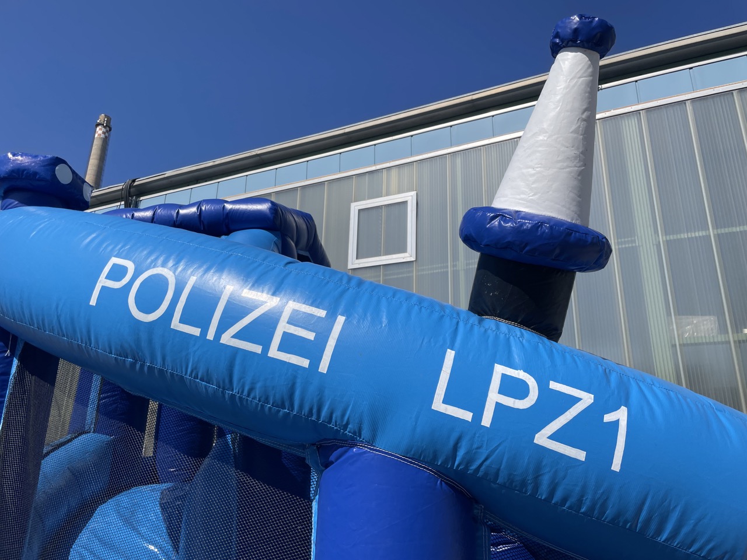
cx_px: 374
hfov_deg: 67.3
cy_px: 280
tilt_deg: +19.4
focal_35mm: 26
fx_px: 561
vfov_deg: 53.1
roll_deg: -0.4
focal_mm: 4.2
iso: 32
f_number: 1.6
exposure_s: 1/5814
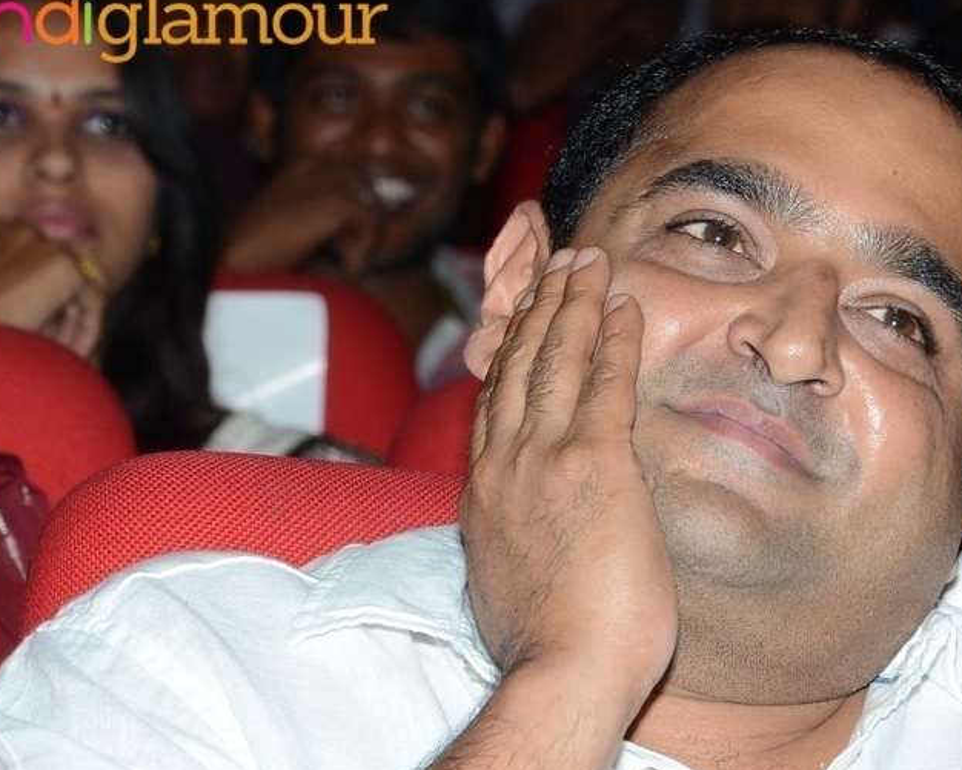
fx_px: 8056
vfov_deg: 5.5
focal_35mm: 283
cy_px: 577
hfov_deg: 6.8
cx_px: 776
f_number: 7.1
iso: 400
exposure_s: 1/125
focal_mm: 105
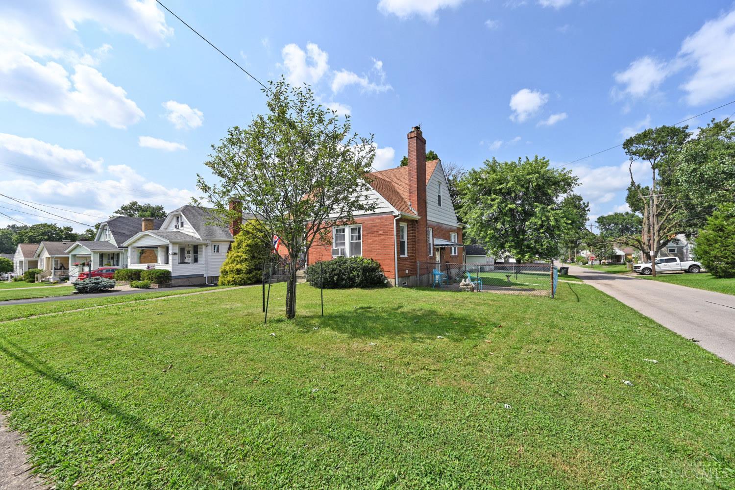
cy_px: 245
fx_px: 286
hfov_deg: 104.3
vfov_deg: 81.2
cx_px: 368
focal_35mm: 14
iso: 100
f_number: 7.1
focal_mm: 14
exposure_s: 1/400
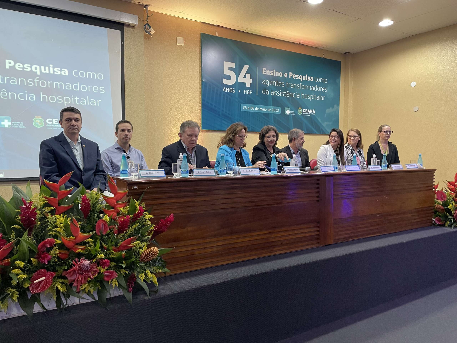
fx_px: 343
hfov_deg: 67.3
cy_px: 172
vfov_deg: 53.1
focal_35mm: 26
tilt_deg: -4.3
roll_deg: -0.1
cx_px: 228
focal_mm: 4.2
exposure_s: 1/60
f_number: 1.6
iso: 320
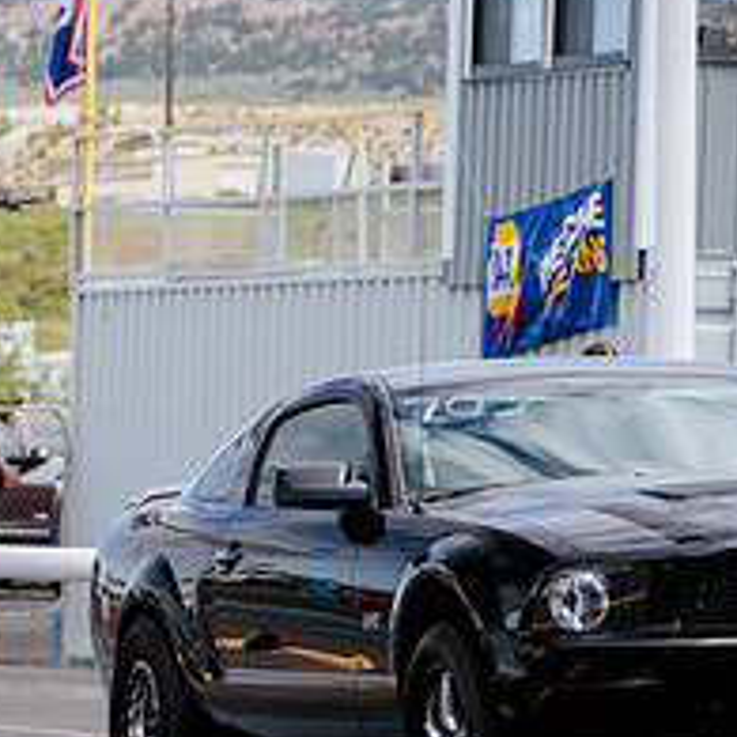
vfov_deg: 4.4
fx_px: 9611
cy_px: 554
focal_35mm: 399
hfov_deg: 4.4
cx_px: -295
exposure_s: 1/400
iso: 200
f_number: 7.1
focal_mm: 105
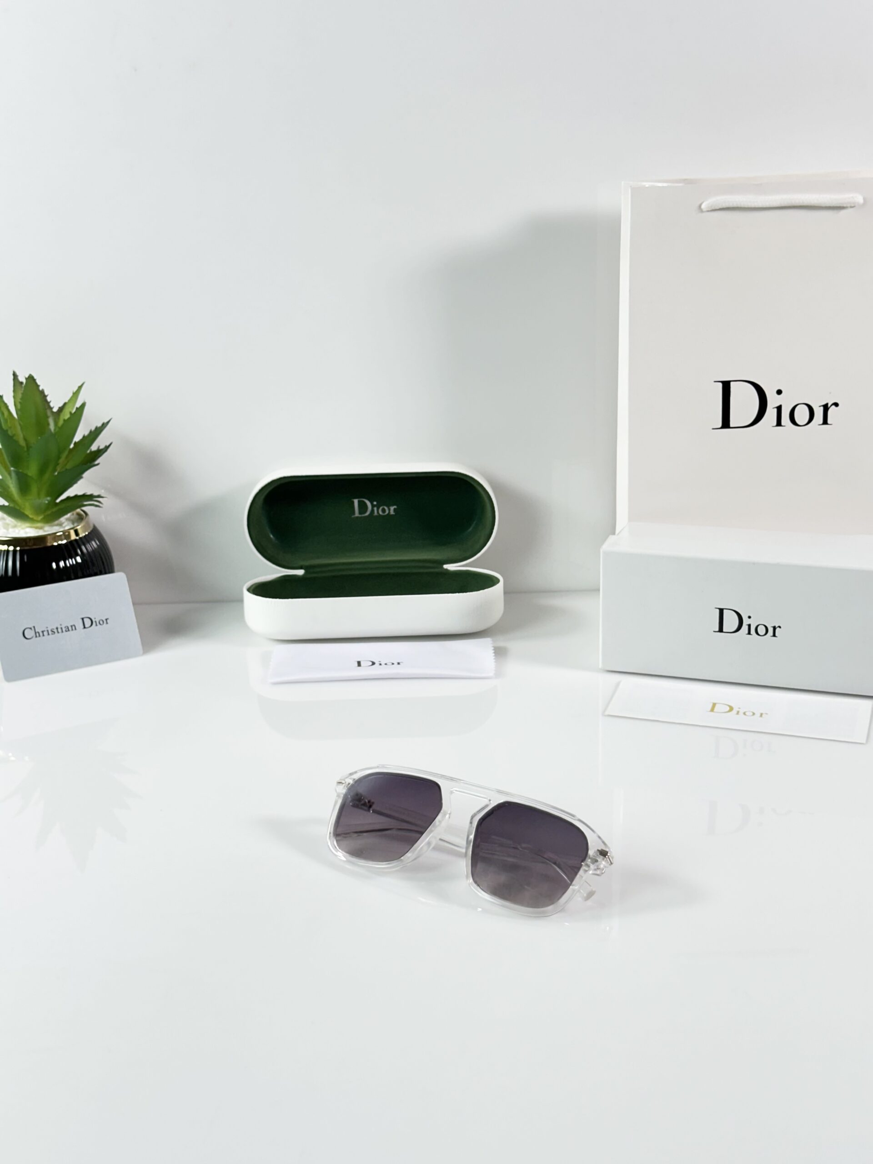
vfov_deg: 39.7
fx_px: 1614
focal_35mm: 48
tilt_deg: -19.9
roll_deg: +1.0
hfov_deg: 30.3
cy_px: 582
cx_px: 436
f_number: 1.78
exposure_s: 1/100
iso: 64
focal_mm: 6.86
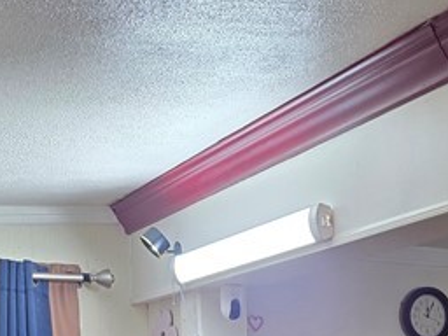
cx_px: 410
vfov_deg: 14.0
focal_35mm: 92
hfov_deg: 20.8
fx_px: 1191
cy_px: 637
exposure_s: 1/120
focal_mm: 6.3
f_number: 1.7
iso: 100
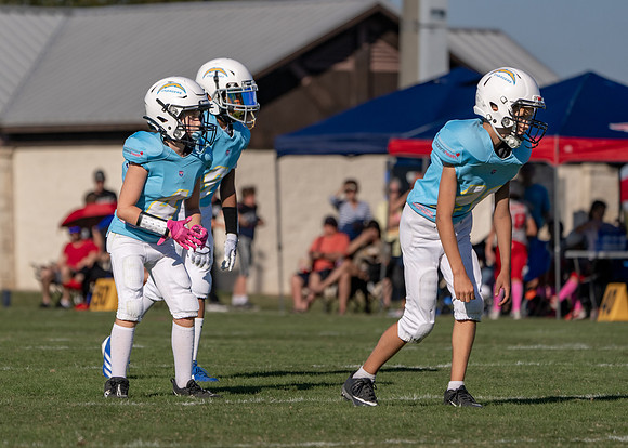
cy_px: 253
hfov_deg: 5.7
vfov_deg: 4.0
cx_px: 189
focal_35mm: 356
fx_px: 6354
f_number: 5.6
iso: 250
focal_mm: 259
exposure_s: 1/3200
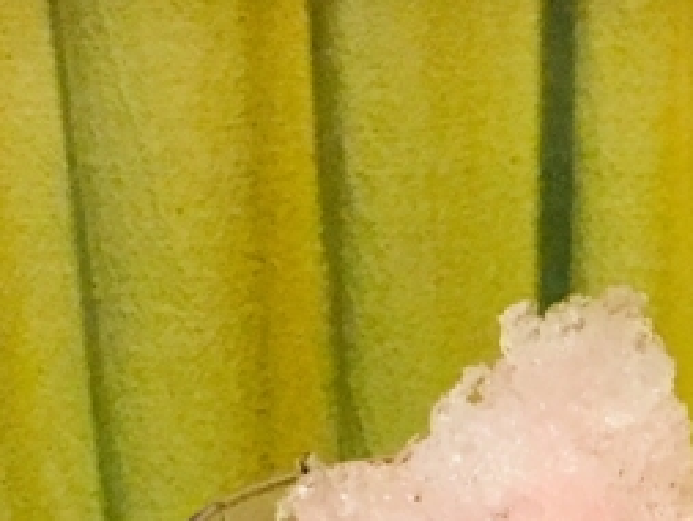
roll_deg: -3.7
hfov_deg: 19.6
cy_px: 768
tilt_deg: -22.3
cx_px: 635
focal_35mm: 98
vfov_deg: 14.2
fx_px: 1963
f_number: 2.4
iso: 400
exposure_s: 1/15
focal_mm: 3.3
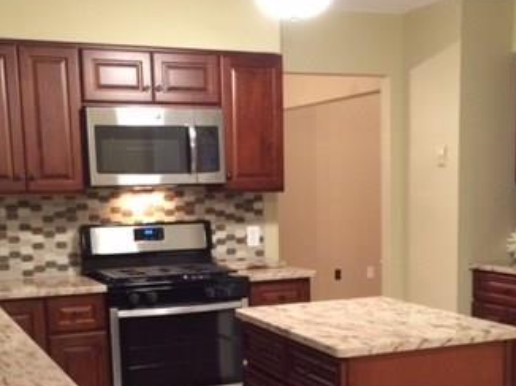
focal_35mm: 57
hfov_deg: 33.8
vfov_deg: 25.0
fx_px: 849
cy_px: 334
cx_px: 279
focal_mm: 4.15
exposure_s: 1/33
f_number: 2.2
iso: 320
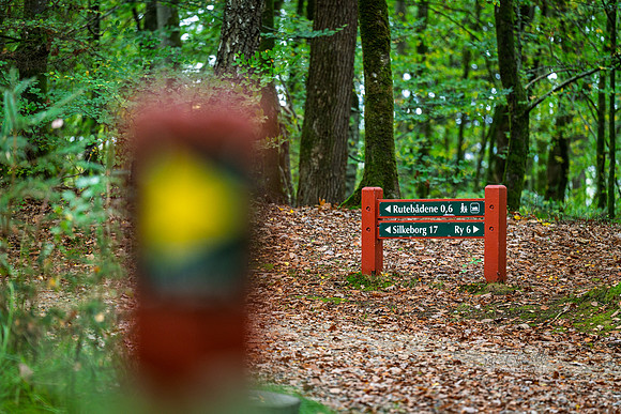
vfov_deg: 7.9
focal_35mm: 173
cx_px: 310
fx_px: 2985
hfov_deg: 11.9
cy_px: 207
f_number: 2.8
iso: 500
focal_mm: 173
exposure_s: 1/250
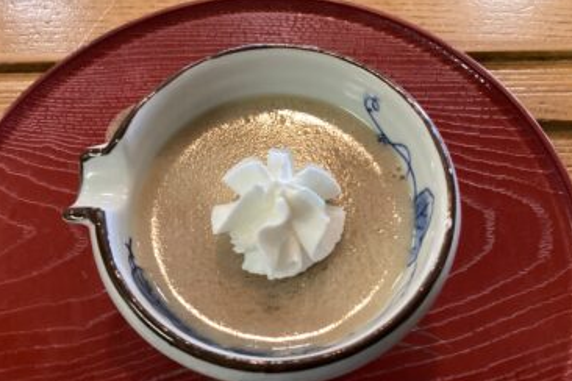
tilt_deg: -64.2
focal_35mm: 33
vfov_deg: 40.0
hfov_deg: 57.2
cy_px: 188
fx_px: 524
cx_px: 285
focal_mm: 3.3
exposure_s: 1/50
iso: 250
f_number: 2.4
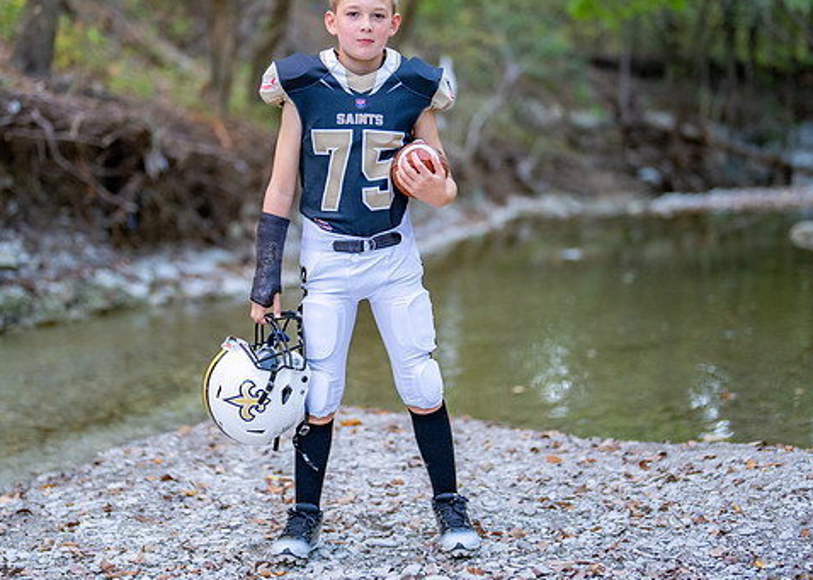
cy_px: 231
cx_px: 347
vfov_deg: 19.5
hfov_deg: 27.1
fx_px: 1685
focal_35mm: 73
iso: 500
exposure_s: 1/500
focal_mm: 50
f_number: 1.2
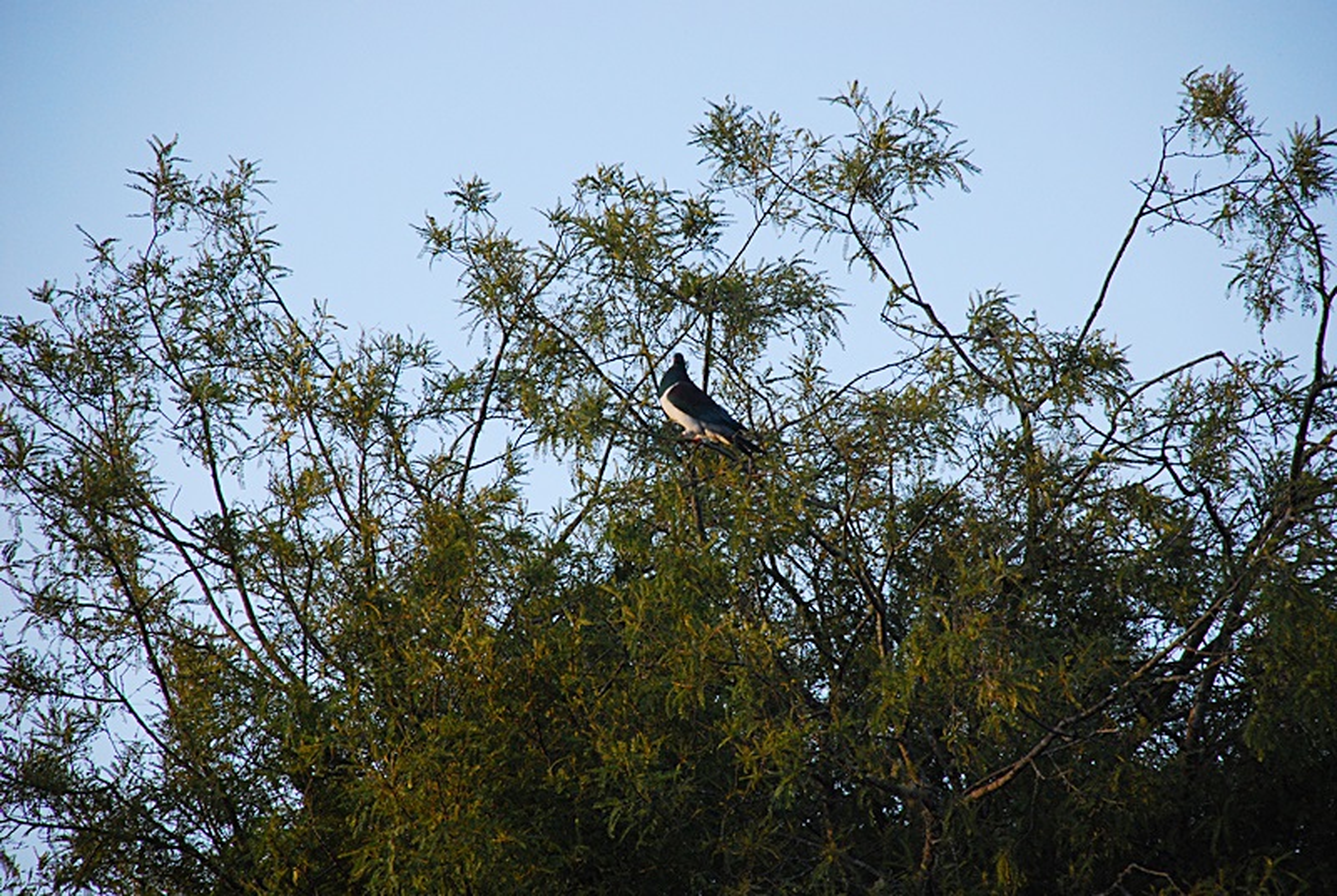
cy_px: 448
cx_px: 668
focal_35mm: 202
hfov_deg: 10.1
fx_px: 7532
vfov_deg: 6.8
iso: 400
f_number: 5.6
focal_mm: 135
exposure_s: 1/400
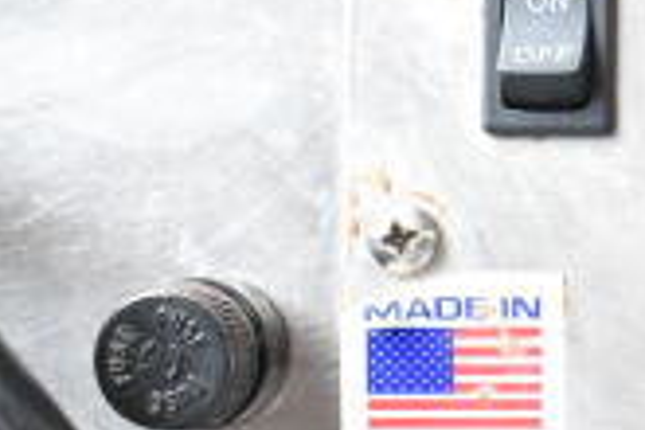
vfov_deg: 8.3
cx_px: 1188
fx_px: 2974
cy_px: 268
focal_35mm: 166
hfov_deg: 11.4
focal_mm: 30
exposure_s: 1/125
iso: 1600
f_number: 5.6
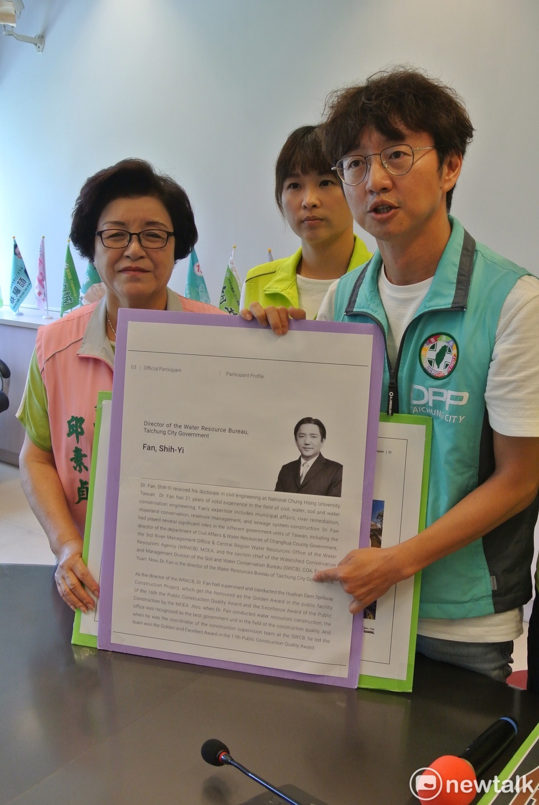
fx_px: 828
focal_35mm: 37
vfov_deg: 51.8
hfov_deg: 36.0
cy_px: 402
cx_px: 270
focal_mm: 14
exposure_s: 1/60
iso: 640
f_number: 4
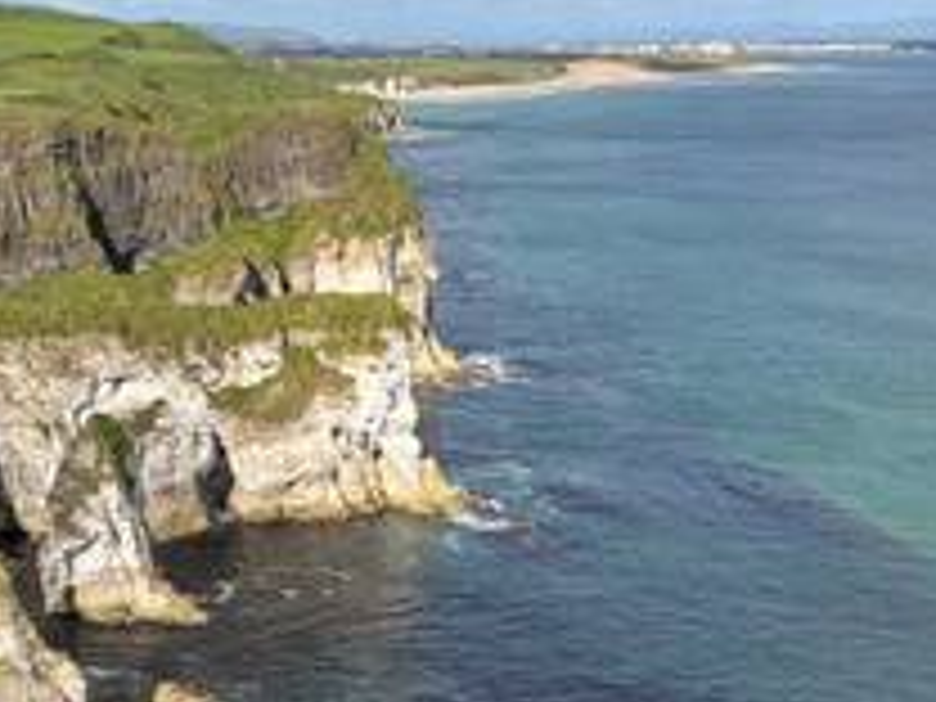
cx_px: 315
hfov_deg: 31.9
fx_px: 1622
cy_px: 364
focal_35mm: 60
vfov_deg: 24.4
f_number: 1.6
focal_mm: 5.96
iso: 50
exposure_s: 1/3125
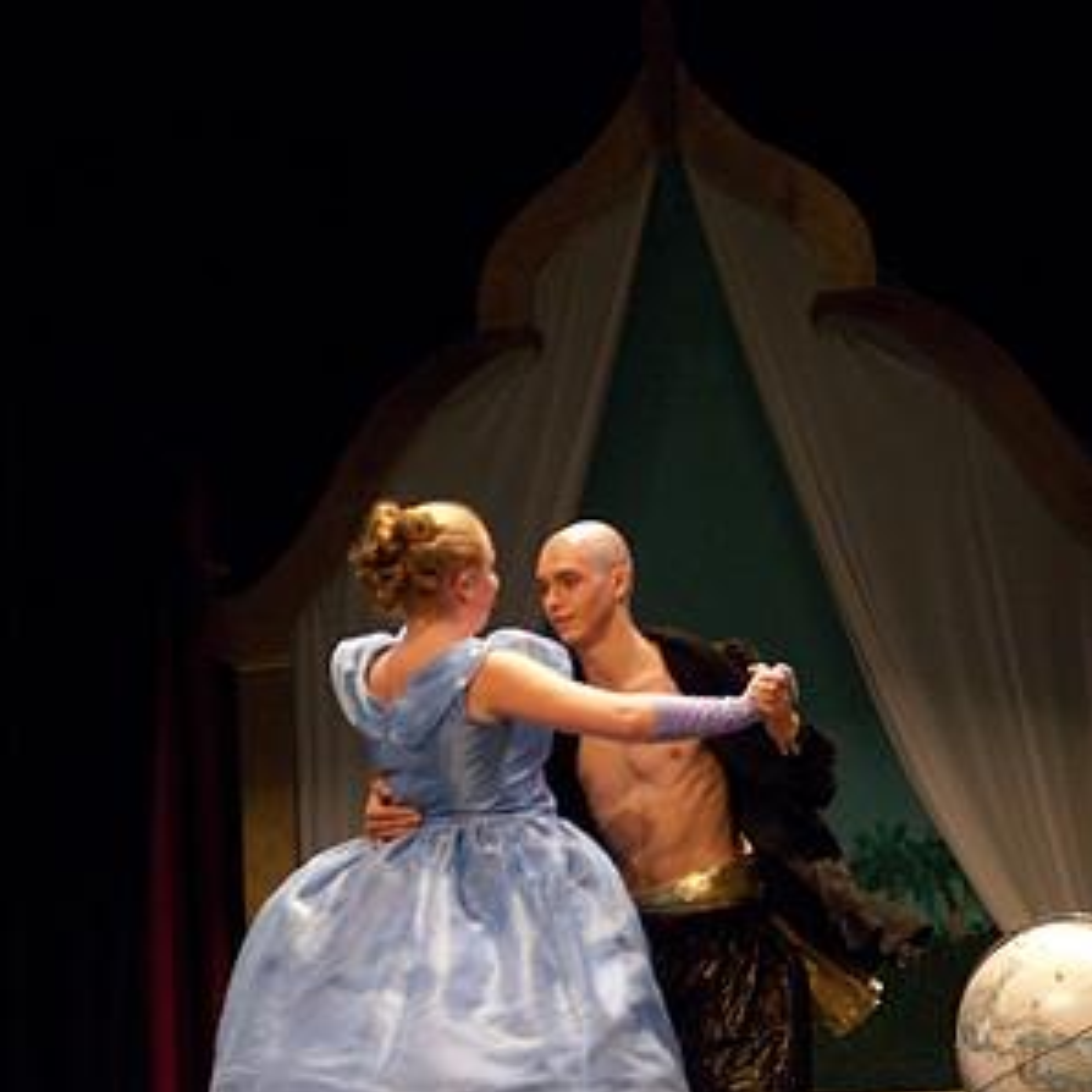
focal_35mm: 145
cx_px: 548
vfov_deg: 12.1
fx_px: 5162
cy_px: 700
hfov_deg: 12.1
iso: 1250
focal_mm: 75
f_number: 2.8
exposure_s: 1/160
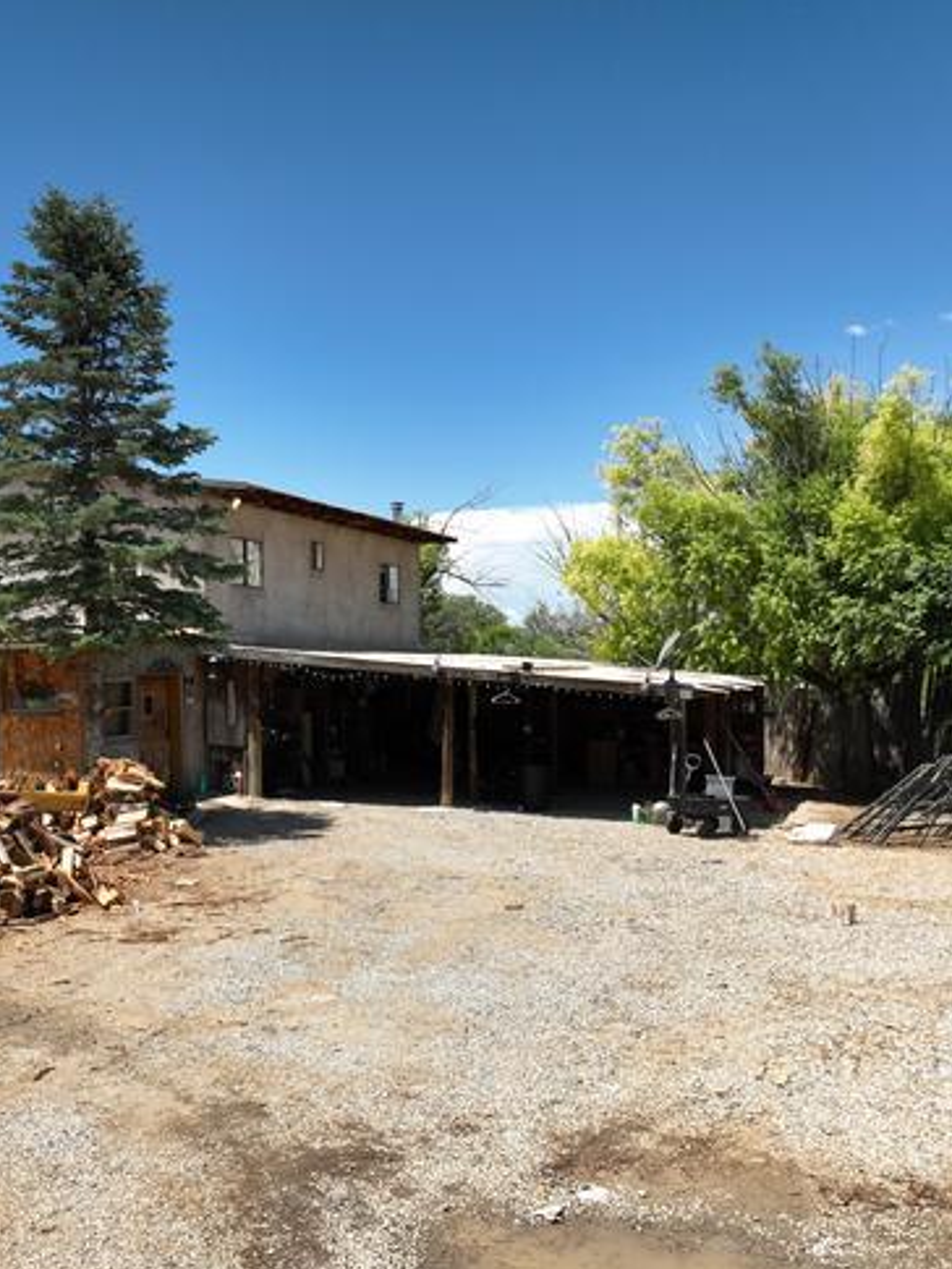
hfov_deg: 41.7
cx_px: 237
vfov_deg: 55.3
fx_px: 1210
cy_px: 652
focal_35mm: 33
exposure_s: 1/2000
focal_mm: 12.29
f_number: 2.8
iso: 100
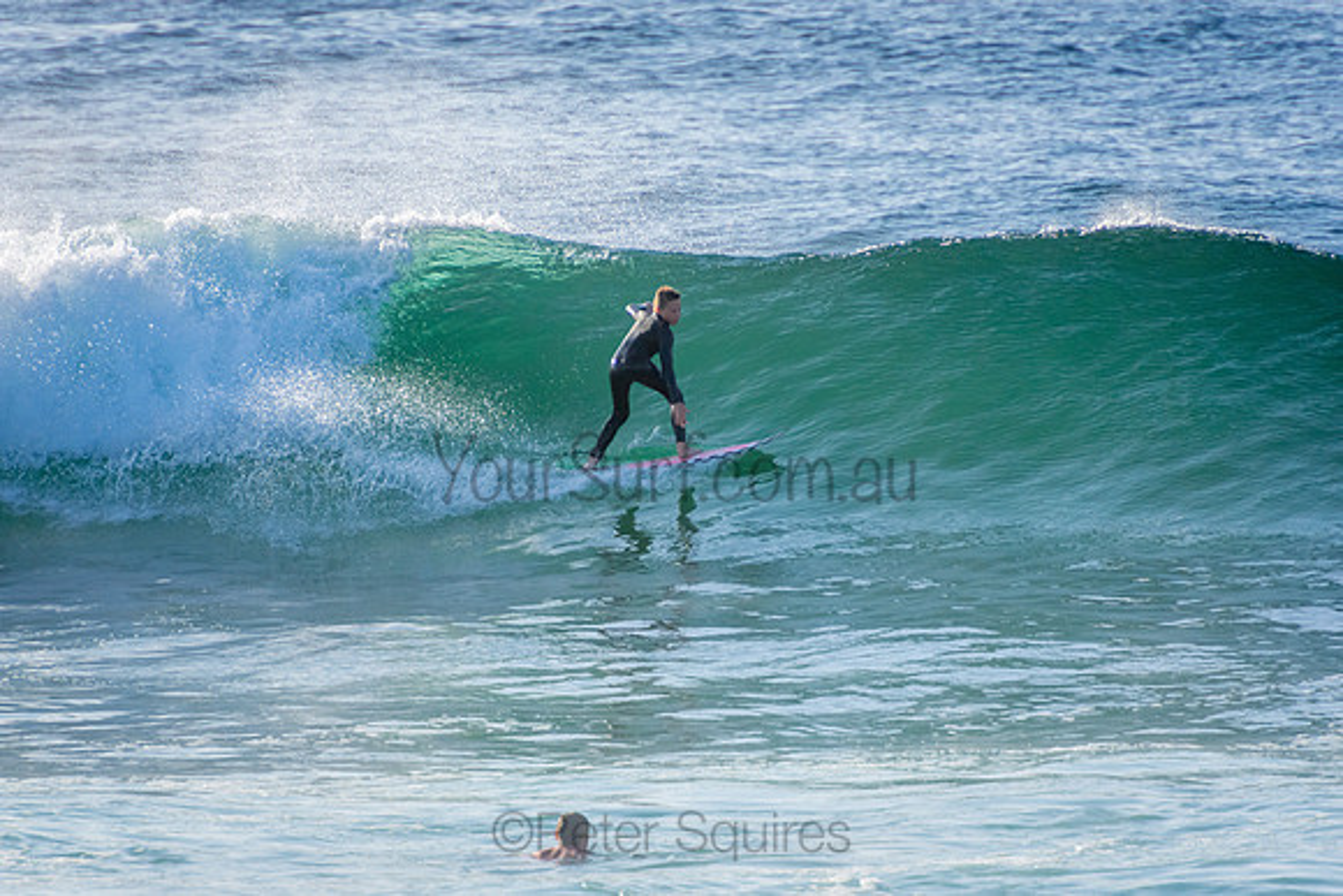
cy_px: 448
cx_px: 672
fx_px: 22388
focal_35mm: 600
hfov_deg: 3.4
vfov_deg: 2.3
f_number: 5.6
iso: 400
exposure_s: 1/2500
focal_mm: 400
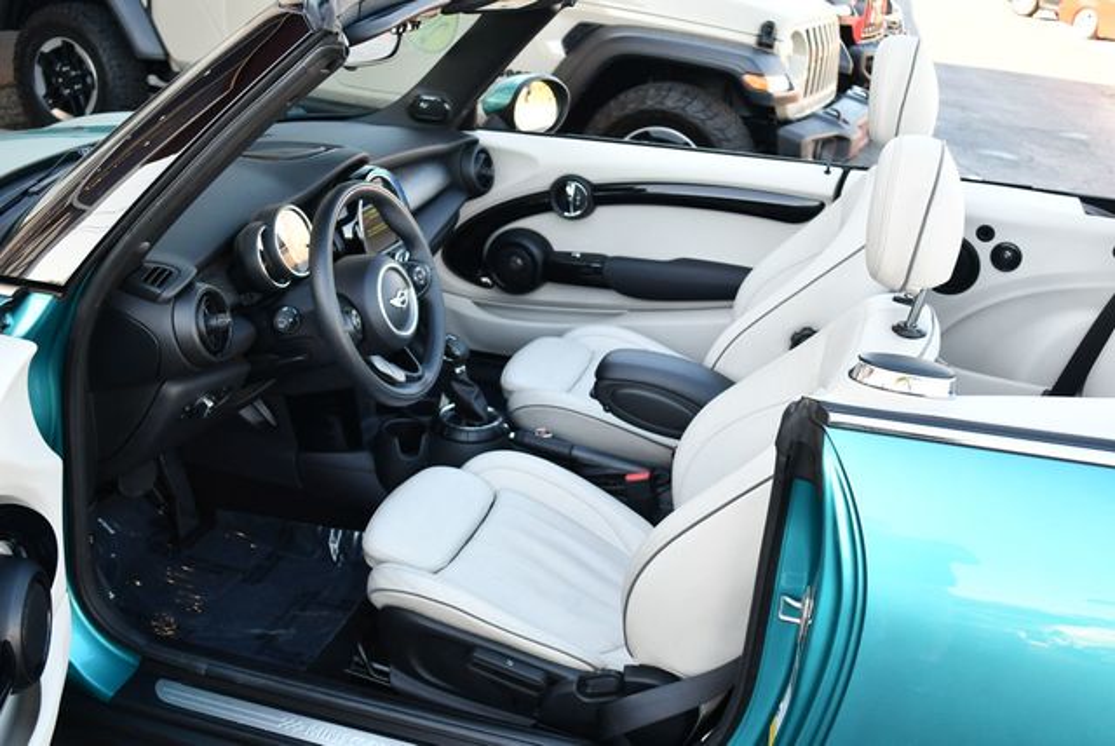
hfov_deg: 53.1
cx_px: 558
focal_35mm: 36
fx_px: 1116
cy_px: 373
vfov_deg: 36.9
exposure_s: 1/250
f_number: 3.5
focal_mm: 18
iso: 450
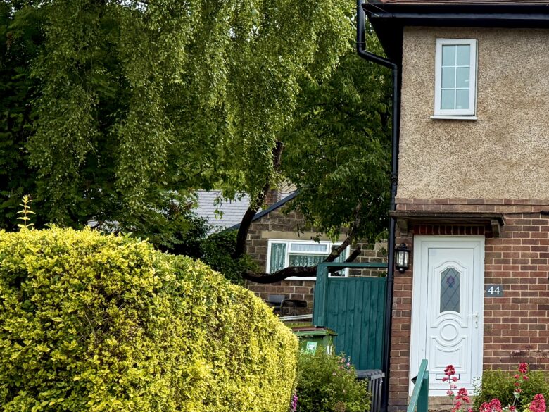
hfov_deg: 27.8
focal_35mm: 63
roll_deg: +0.0
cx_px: 619
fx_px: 999
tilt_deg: +9.9
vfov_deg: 23.2
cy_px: 266
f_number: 1.78
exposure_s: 1/2299
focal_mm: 6.76
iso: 100
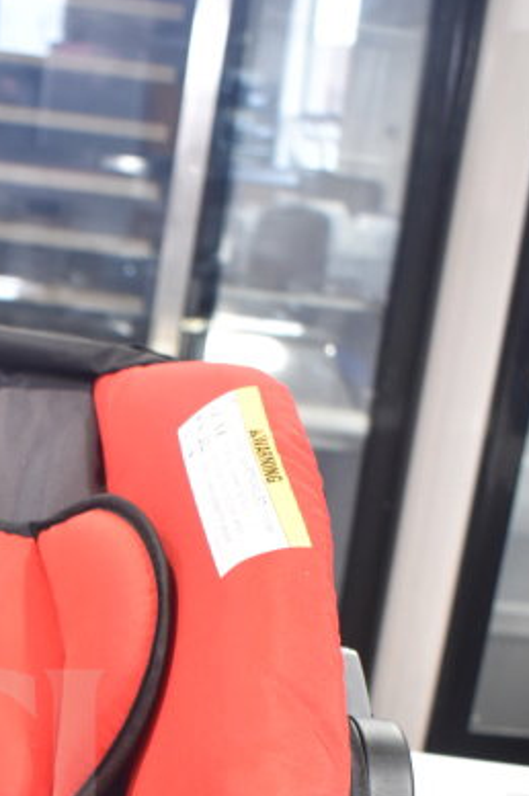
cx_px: -82
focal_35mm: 85
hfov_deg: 15.5
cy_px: 832
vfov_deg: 22.8
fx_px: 1877
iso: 800
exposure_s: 1/40
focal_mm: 24
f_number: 3.8
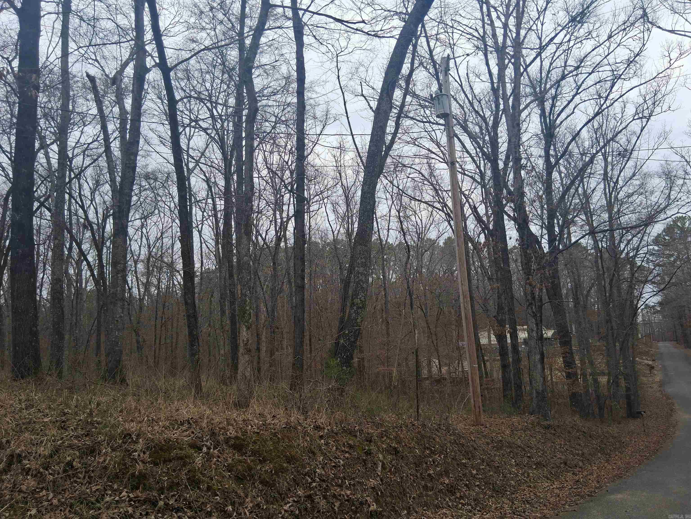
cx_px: 346
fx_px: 519
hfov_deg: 67.3
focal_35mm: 26
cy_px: 260
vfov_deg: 53.1
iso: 25
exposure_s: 1/196
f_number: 1.8
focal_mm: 3.98
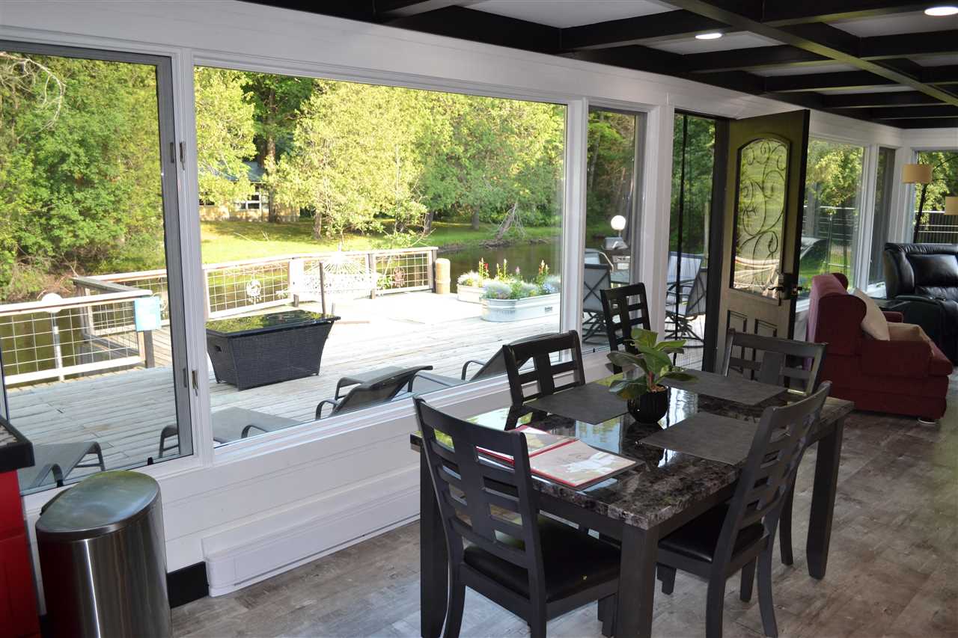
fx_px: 718
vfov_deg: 47.9
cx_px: 479
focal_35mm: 27
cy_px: 319
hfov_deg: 67.4
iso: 200
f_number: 4
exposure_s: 1/125
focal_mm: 18
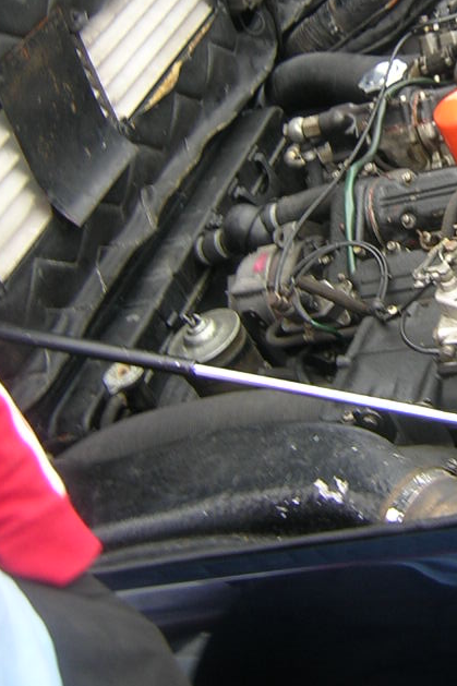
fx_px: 1162
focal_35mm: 61
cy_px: 170
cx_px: 414
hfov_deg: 21.7
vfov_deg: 32.3
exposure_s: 1/74.9
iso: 100
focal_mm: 4.7
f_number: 2.6
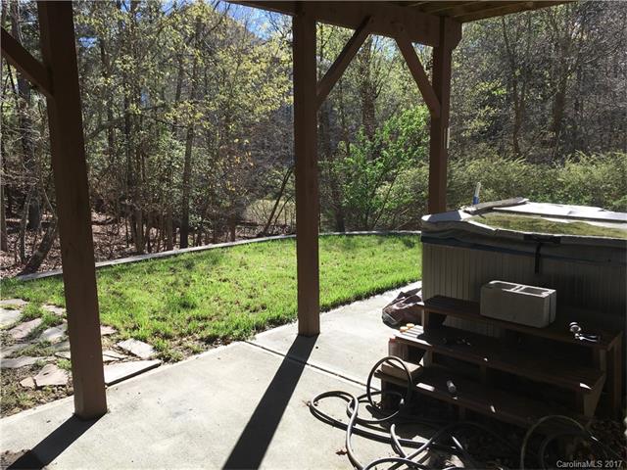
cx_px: 314
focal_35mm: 29
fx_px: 525
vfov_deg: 48.2
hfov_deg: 61.7
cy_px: 235
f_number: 2.2
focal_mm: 4.15
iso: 25
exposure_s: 1/785
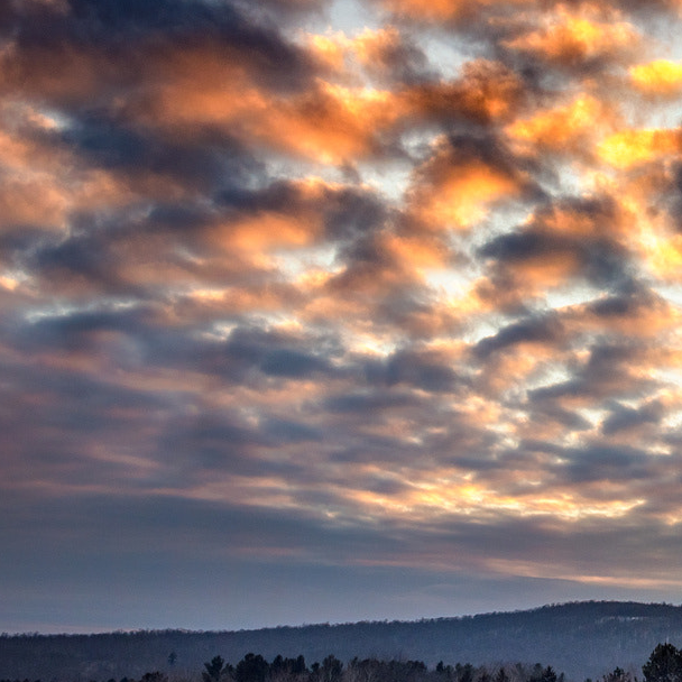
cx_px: 761
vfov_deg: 22.8
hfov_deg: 21.5
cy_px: 314
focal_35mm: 76
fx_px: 1694
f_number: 9
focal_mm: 34
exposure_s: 1/80
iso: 500
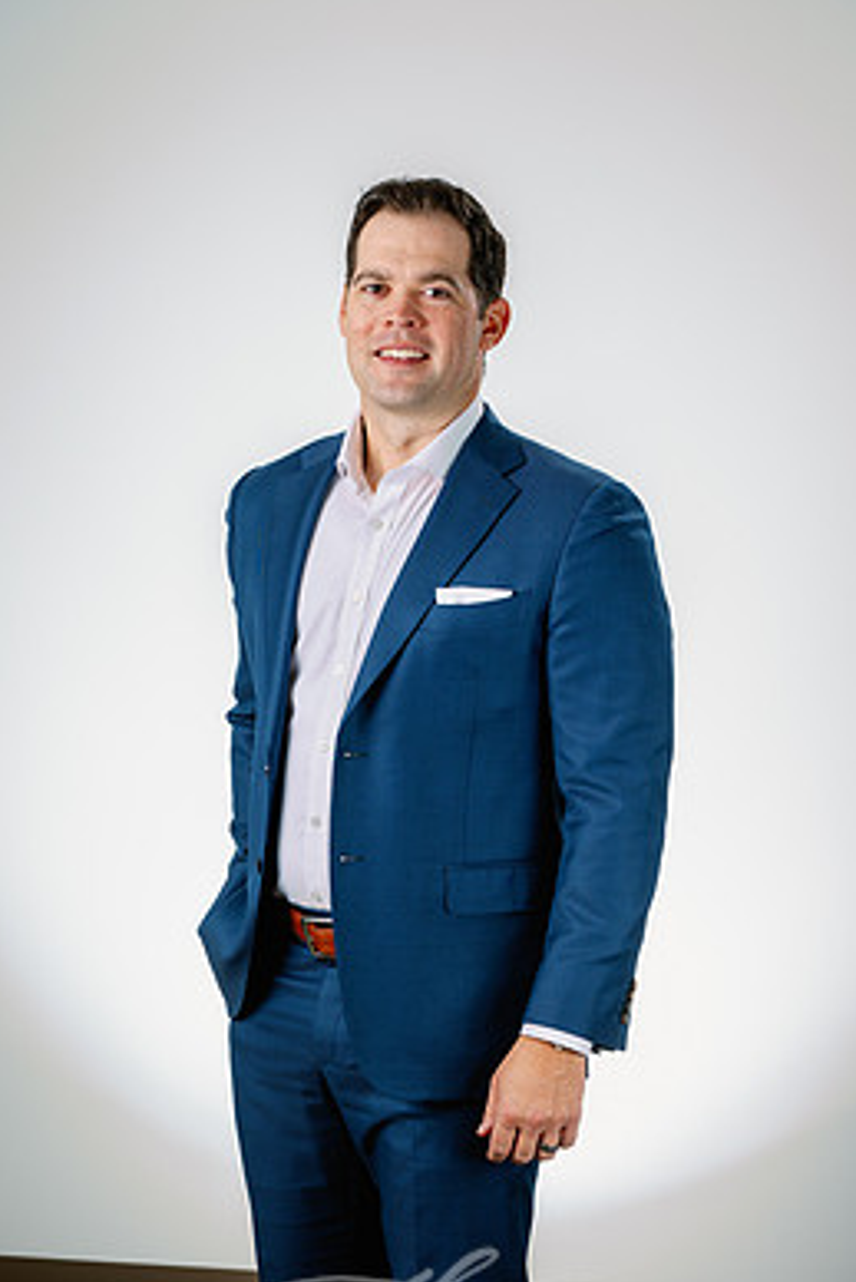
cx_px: 400
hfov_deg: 18.7
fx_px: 2601
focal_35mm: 73
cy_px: 737
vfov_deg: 27.7
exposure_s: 1/160
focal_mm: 63
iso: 125
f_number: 8
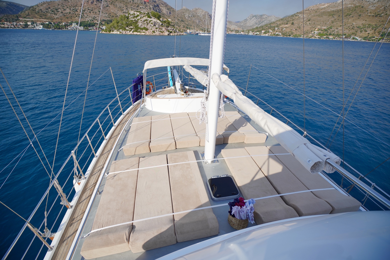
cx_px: 195
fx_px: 173
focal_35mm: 16
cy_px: 130
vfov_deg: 73.8
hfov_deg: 96.7
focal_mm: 16
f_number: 4
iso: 250
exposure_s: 1/2500
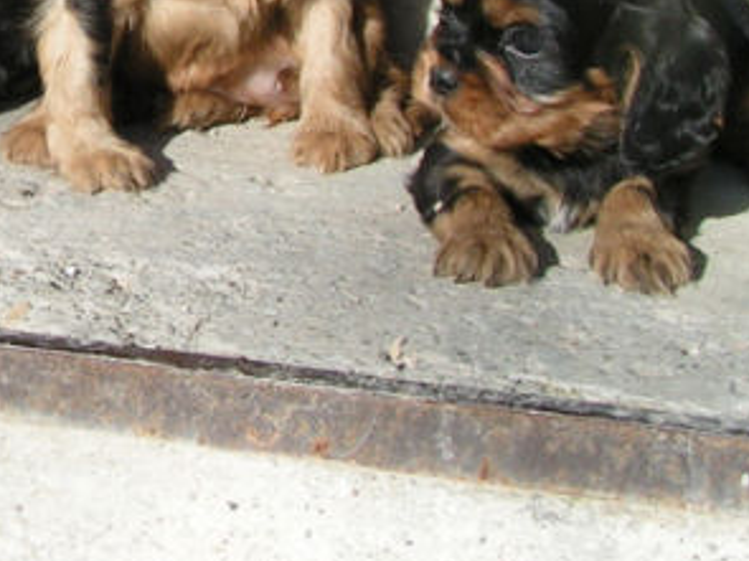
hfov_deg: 18.2
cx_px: -132
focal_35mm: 103
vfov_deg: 13.8
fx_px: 2228
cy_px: -183
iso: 50
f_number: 5.6
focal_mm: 5.8
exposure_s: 1/200
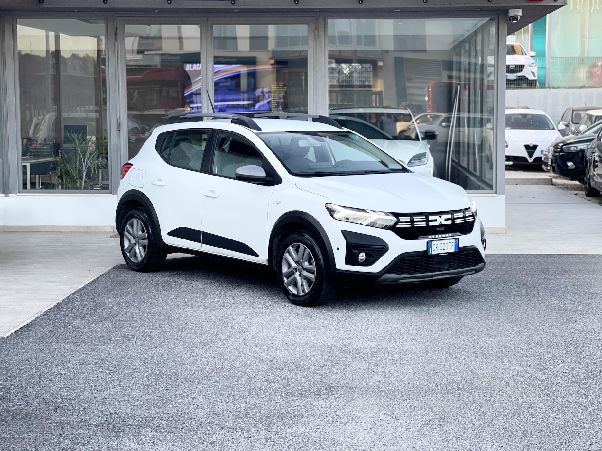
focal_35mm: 64
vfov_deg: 22.9
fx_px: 1113
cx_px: 301
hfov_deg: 30.3
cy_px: 226
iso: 50
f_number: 2.2
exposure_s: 1/121
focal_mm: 7.5
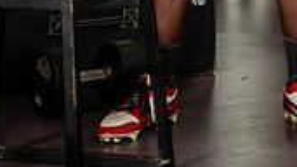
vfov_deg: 8.2
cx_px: 238
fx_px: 1086
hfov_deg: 15.5
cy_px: -216
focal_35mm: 138
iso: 500
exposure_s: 1/250
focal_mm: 50
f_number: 5.6
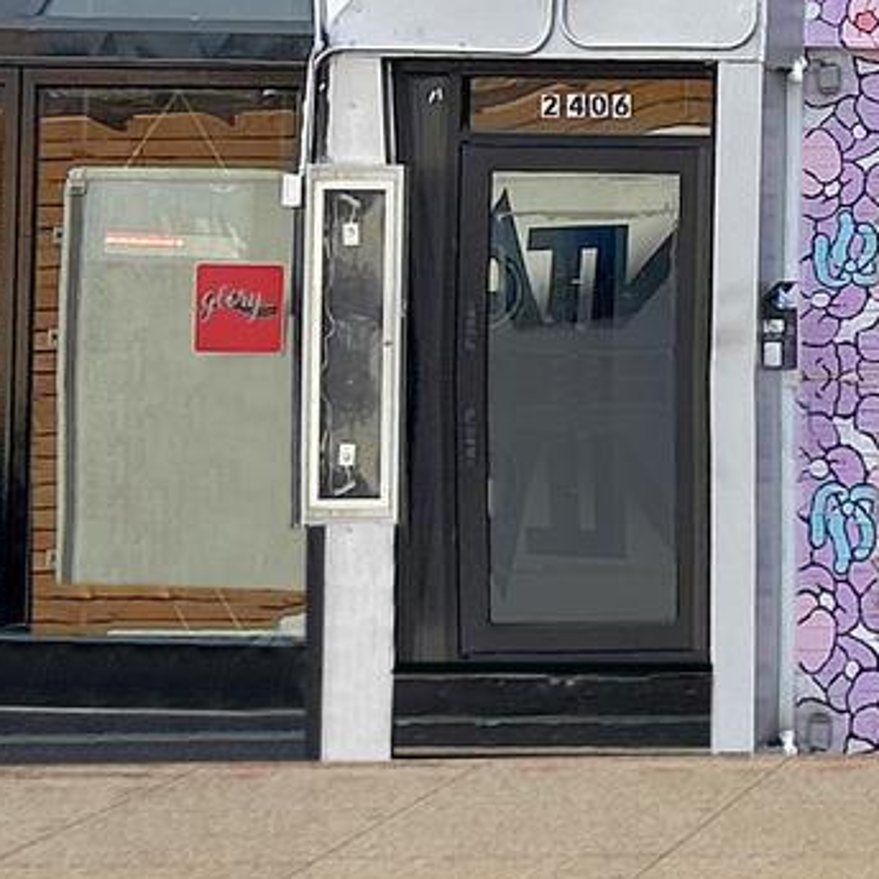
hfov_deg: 11.8
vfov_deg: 11.6
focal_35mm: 137
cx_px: 1579
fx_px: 3936
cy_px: -784
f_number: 1.5
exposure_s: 1/1295
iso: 50
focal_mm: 5.7
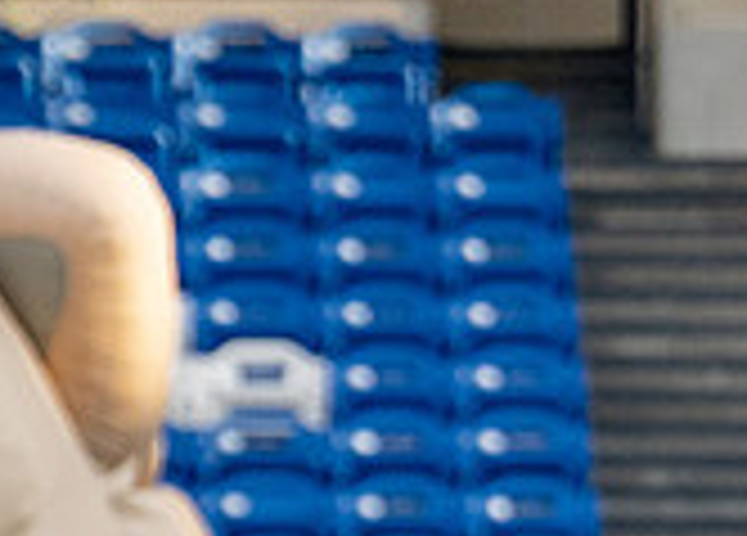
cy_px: 1016
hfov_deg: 1.3
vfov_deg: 0.9
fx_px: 32690
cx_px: -582
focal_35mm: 1539
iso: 800
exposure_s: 1/3200
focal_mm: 200
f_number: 3.2
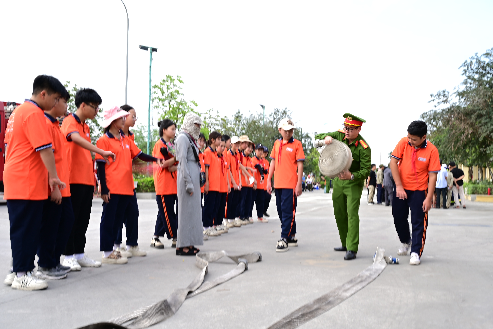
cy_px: 164
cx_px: 246
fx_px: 493
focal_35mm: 36
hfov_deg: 53.1
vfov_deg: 36.9
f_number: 9
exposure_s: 1/30
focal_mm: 36
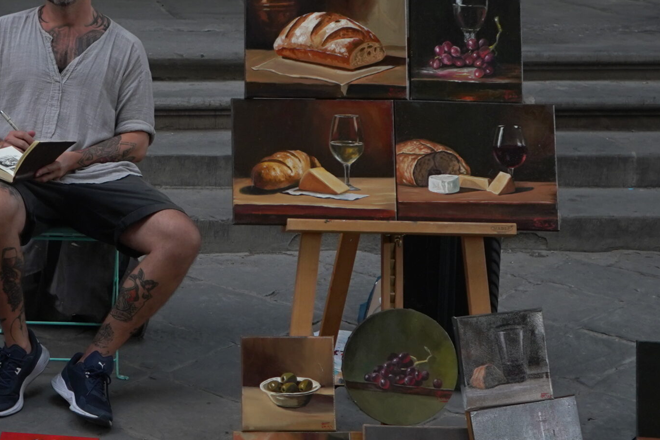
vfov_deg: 17.2
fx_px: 1449
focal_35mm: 79
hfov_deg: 24.8
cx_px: 45
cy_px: 152
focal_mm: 28
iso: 800
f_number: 4.5
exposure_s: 1/400
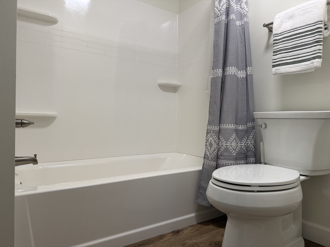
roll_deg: -1.1
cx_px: 165
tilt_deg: -1.2
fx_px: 229
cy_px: 124
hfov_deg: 71.6
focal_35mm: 24
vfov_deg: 56.8
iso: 200
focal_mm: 6.76
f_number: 1.78
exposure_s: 1/120
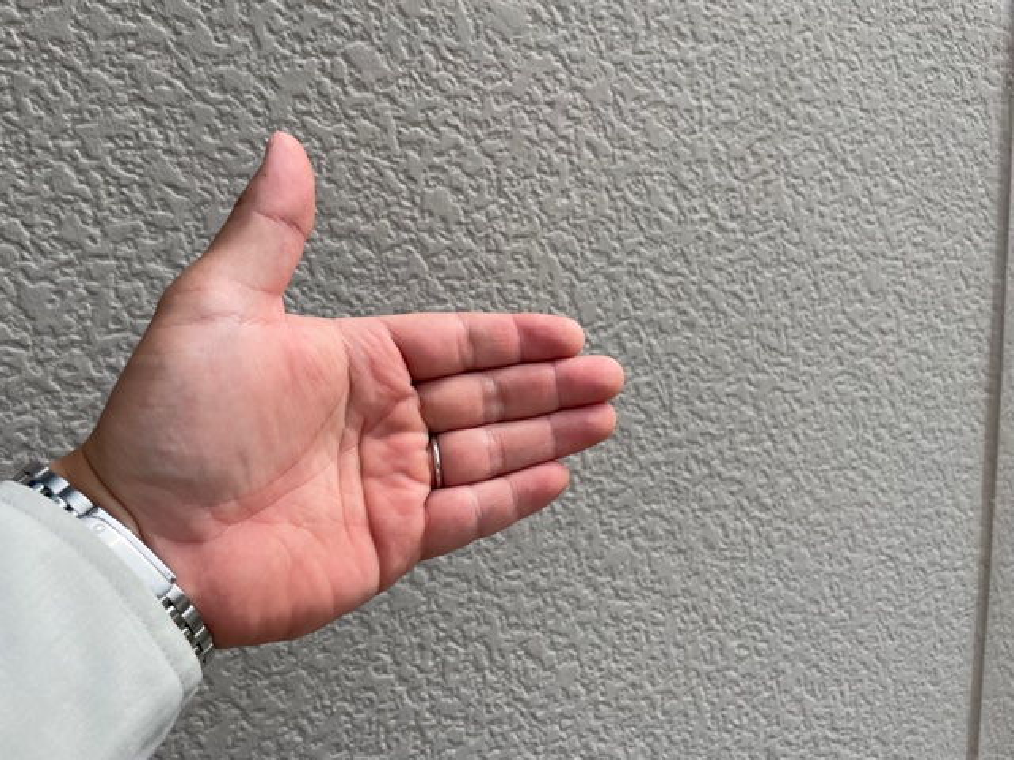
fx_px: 762
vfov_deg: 53.1
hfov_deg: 67.3
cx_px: 507
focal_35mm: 26
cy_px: 380
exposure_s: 1/2257
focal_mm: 4.2
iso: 32
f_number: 1.6
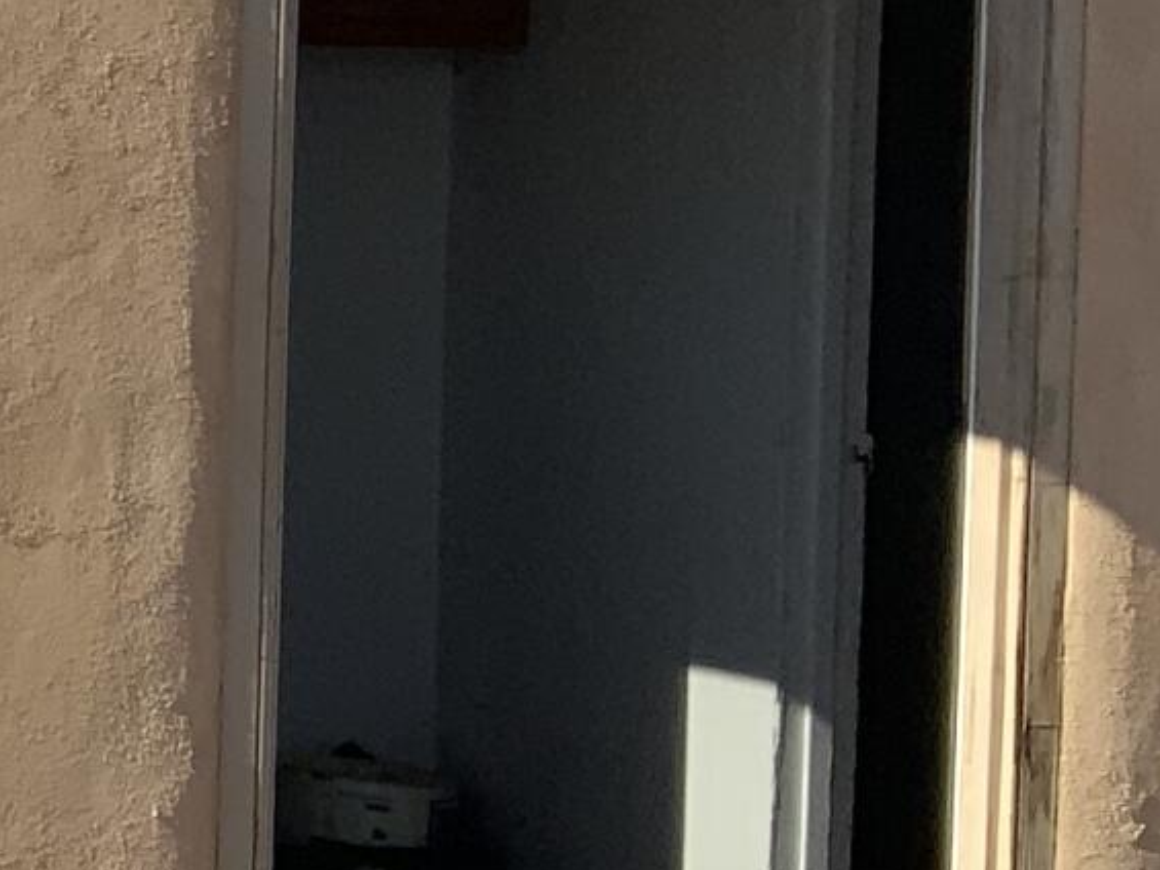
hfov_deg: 10.7
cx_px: -1735
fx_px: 5162
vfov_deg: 9.6
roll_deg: -1.4
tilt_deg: -2.4
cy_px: 334
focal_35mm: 154
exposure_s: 1/2141
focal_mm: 3
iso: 20
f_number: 1.8
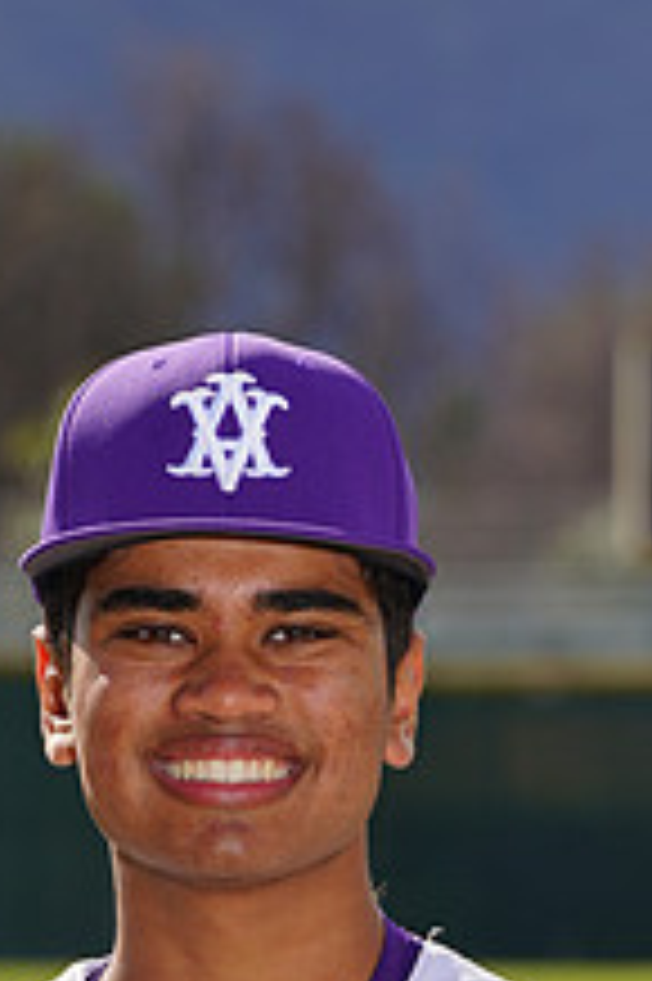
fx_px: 16243
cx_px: 263
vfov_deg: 3.5
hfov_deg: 2.3
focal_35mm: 597
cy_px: 1116
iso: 100
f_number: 10
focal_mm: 224
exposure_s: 1/250
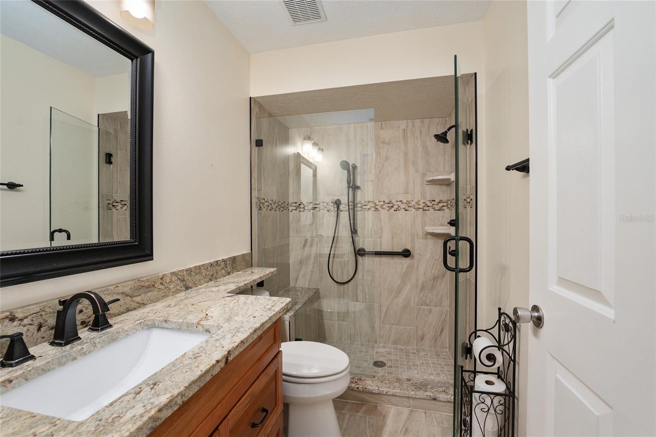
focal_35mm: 14
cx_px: 328
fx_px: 255
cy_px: 218
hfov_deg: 104.3
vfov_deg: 81.2
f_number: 7.1
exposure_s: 1/2.5
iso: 250
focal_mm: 14
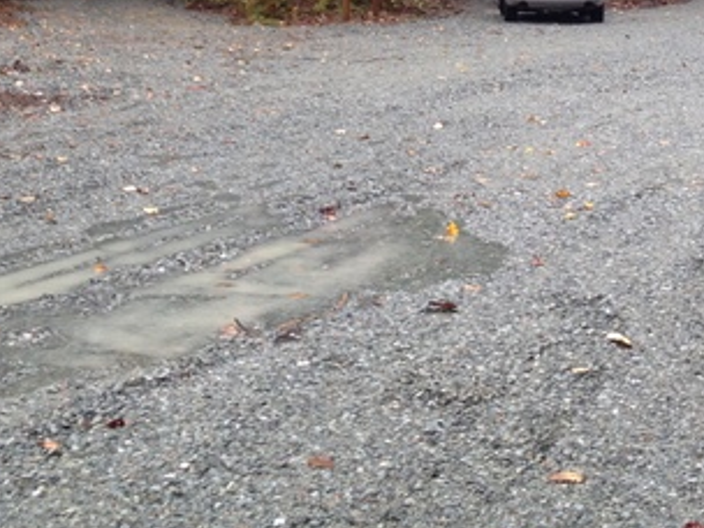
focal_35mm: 92
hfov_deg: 21.2
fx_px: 1871
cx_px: 482
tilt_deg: -0.6
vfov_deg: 15.4
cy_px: -123
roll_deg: -1.0
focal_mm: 4.28
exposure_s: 1/60
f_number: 2.4
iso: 64
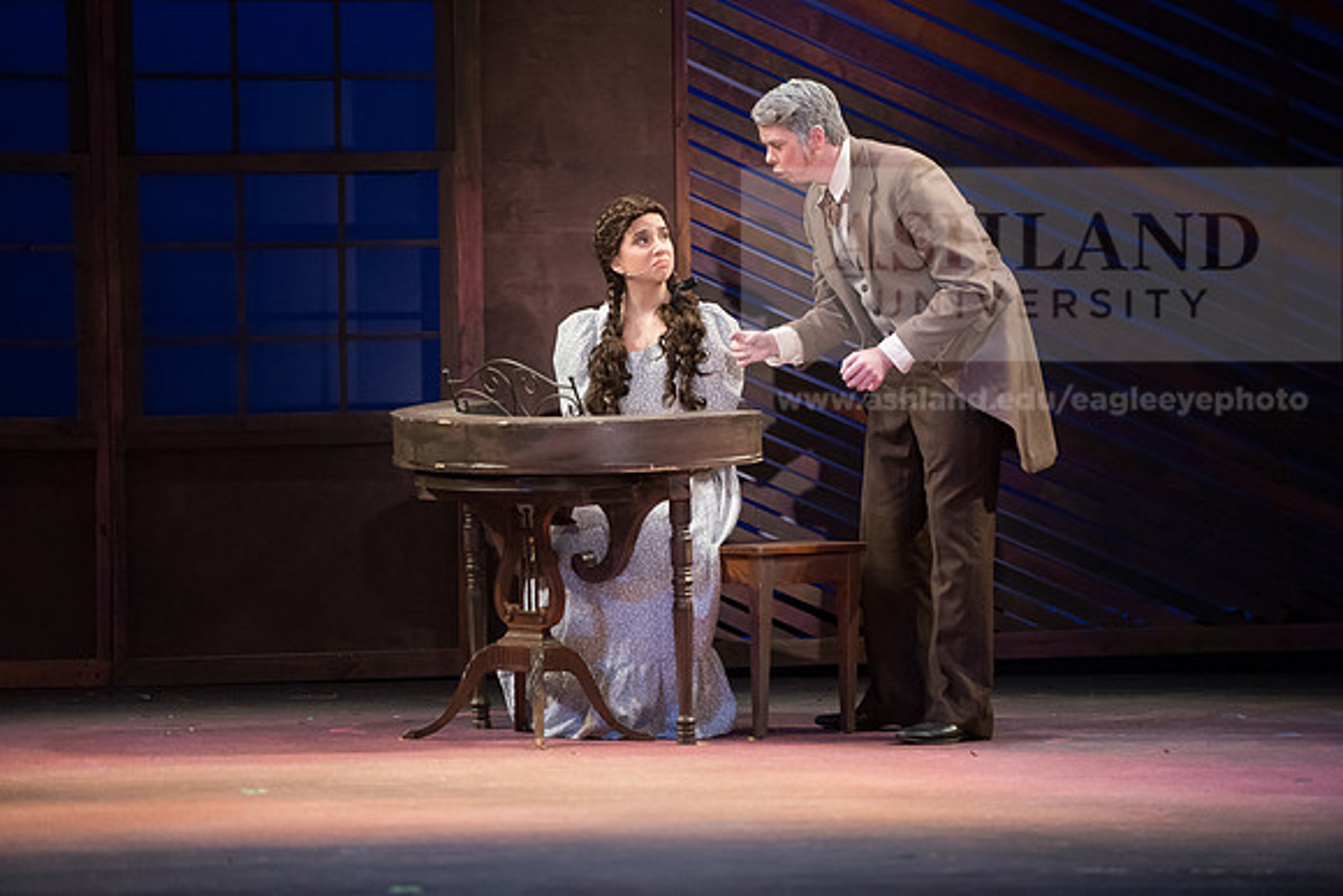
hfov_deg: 10.3
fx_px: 7463
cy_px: 448
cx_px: 672
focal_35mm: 200
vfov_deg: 6.9
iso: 3200
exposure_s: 1/400
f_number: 3.2
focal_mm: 200
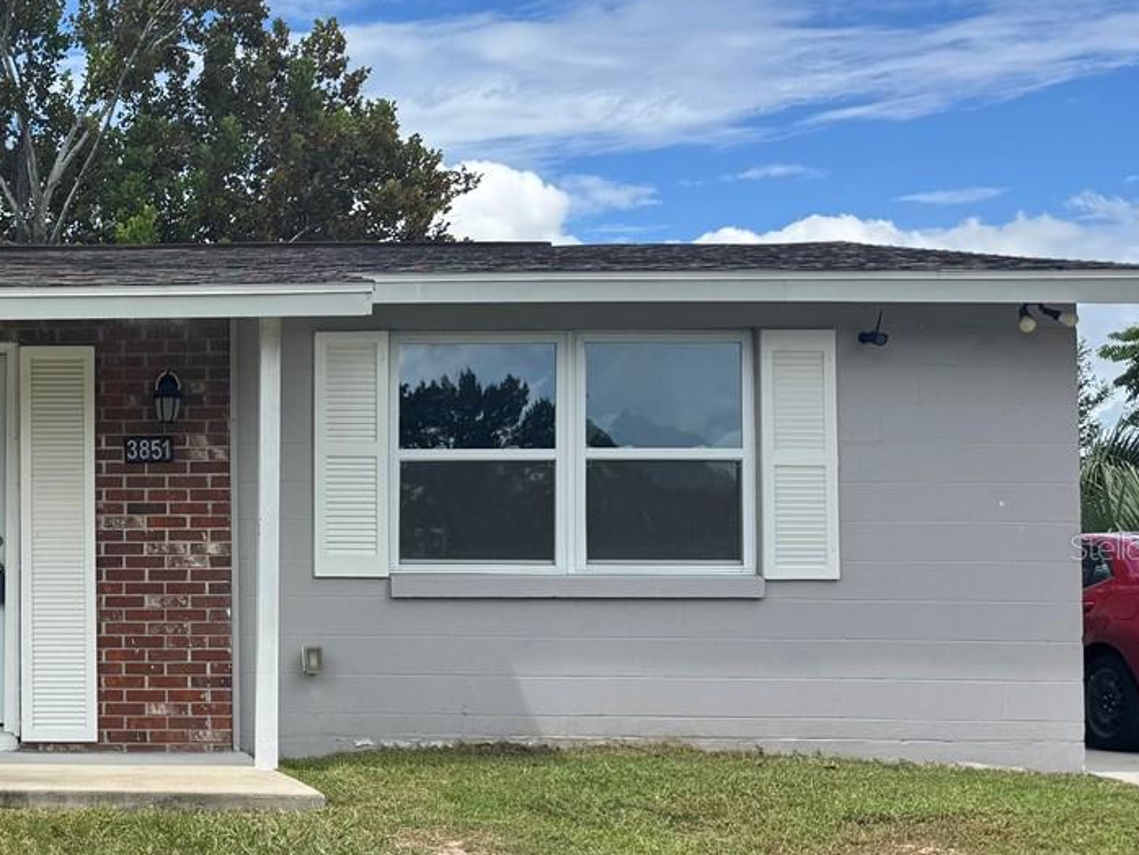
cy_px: 547
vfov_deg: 26.5
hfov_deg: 31.4
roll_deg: -0.4
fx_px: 1810
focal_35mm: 55
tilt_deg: +2.0
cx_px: -82
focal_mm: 6.76
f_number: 1.78
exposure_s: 1/2959
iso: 80
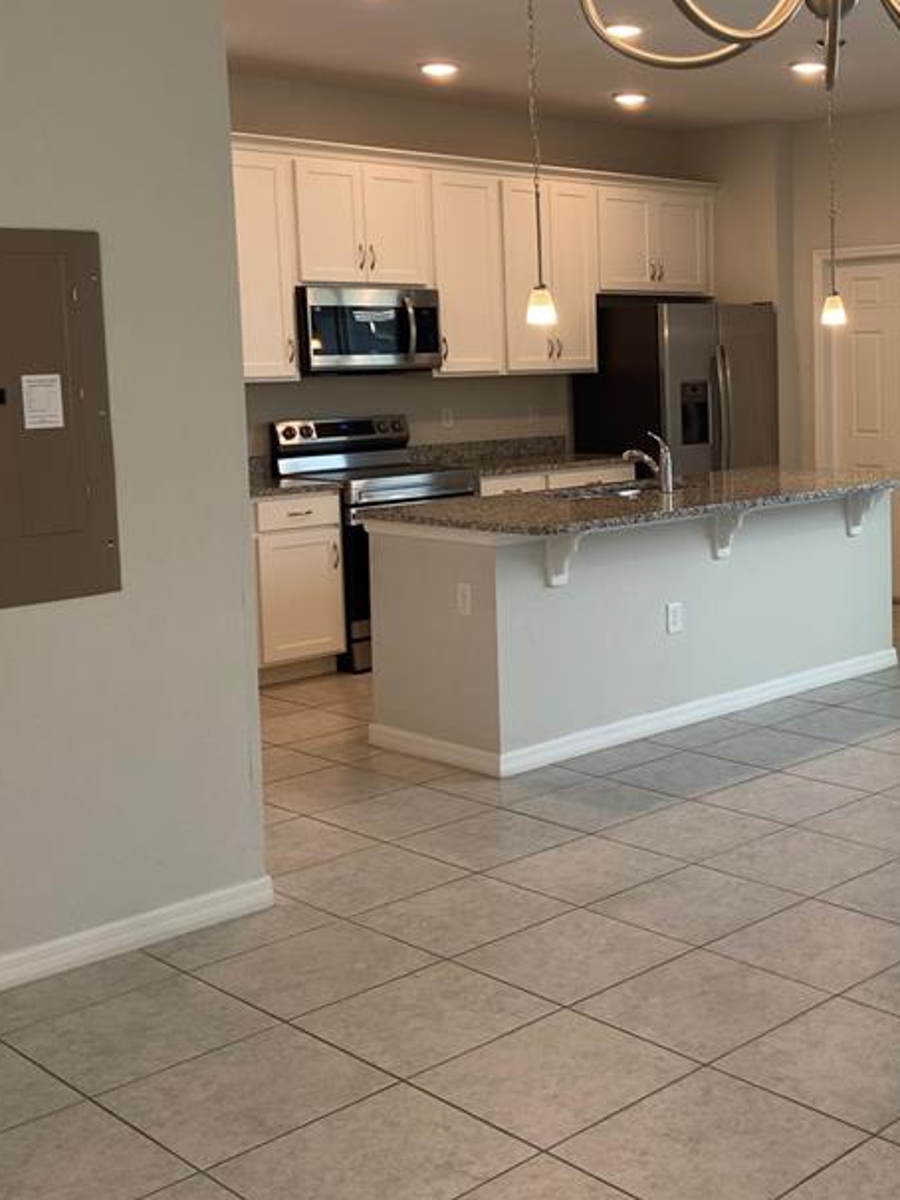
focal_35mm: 44
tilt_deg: -4.5
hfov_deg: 31.8
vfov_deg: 42.8
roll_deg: +0.1
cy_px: 504
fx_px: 1525
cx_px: 749
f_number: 1.8
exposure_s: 1/120
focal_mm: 4.25
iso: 50
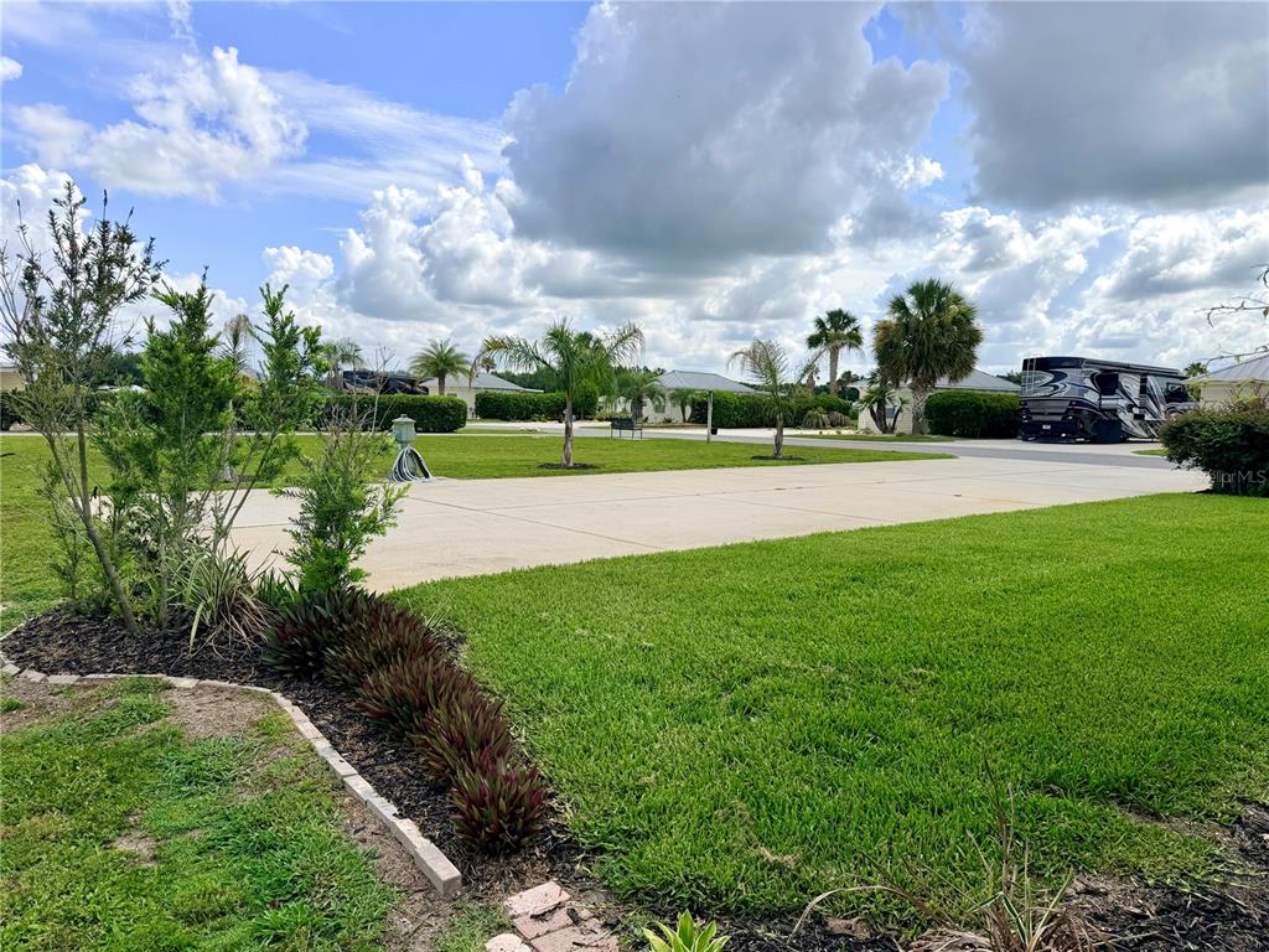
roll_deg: -0.9
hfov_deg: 71.6
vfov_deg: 56.8
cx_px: 634
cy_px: 476
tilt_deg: -4.9
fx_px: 880
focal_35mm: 24
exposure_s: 1/6173
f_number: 1.78
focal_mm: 6.76
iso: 80
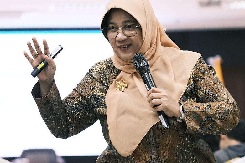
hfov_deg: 9.4
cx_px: 150
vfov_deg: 6.2
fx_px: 1497
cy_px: 61
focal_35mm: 220
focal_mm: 56
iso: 1000
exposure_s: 1/125
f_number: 1.7
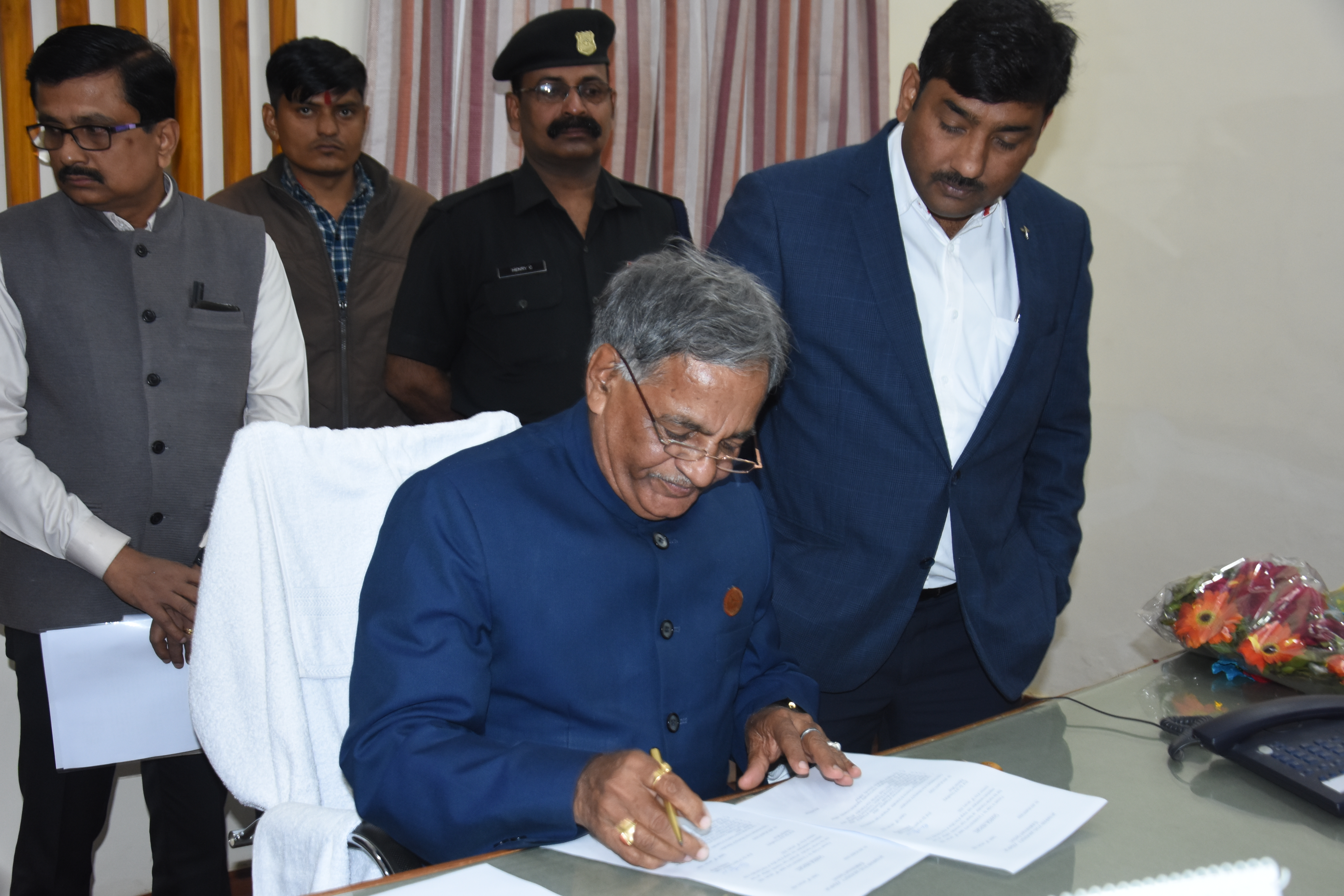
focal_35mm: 45
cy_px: 448
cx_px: 672
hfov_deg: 43.6
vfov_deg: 29.9
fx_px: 1680
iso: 800
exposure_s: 1/60
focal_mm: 30
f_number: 5
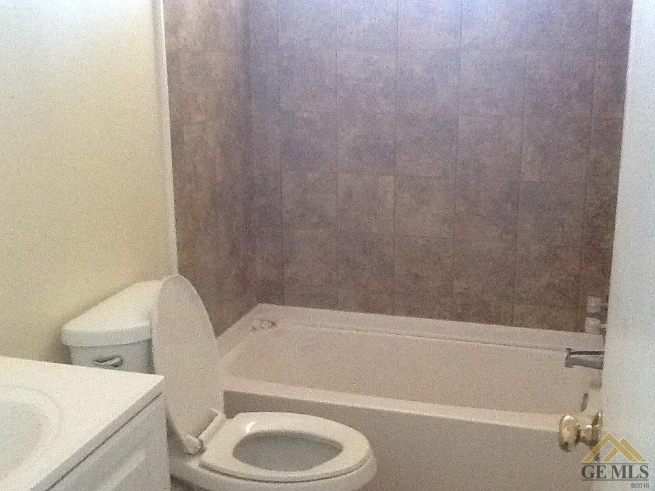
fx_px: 833
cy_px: 246
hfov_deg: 42.9
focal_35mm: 44
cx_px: 328
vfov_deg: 32.9
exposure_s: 1/30
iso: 320
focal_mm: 2.03
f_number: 2.4
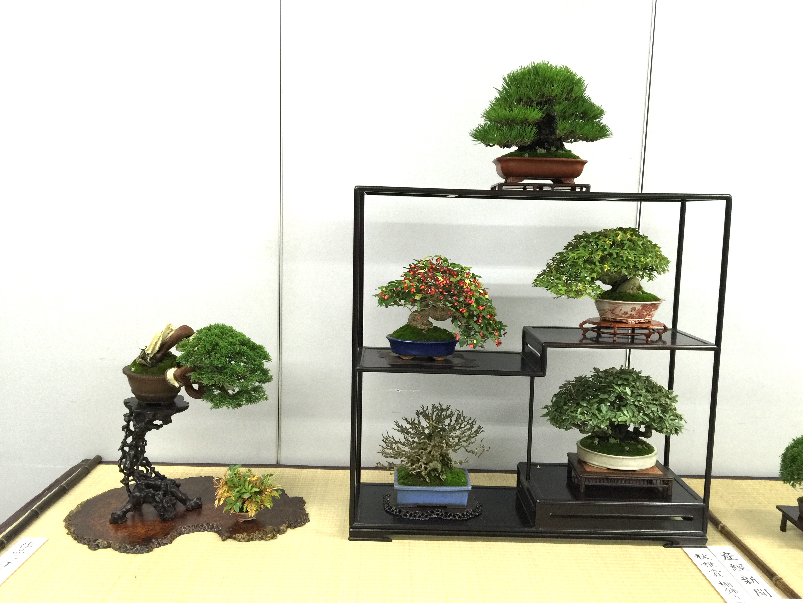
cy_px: 302
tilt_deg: -5.9
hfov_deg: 61.7
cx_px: 402
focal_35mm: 29
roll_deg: -2.0
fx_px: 673
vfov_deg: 48.2
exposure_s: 1/33
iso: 80
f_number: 2.2
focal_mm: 4.15
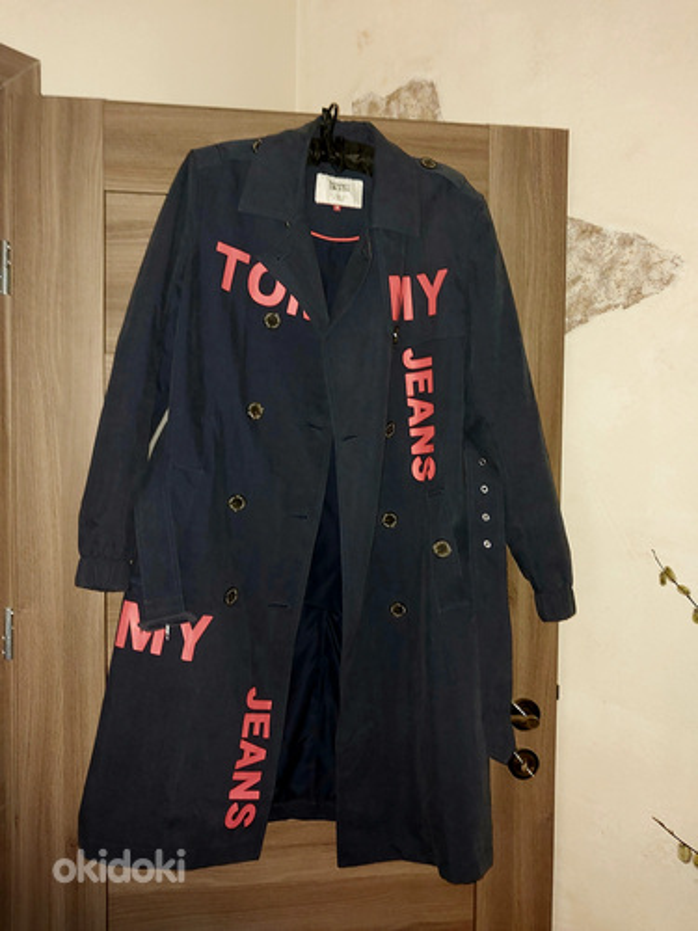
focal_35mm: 30
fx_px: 807
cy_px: 466
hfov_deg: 46.8
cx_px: 349
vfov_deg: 60.0
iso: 400
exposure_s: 1/14
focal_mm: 4.6
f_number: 1.8
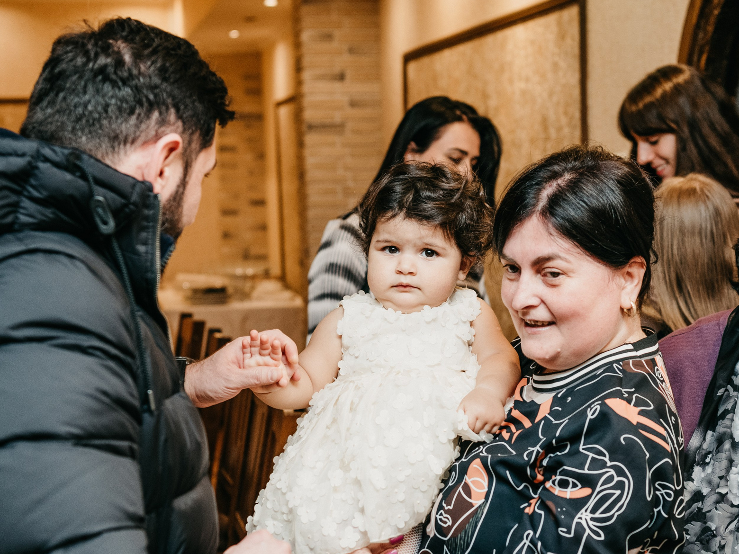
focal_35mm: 77
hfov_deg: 25.3
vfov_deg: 19.1
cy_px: 321
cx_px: 449
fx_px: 1644
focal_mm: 46
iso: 400
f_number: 3.5
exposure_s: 1/160
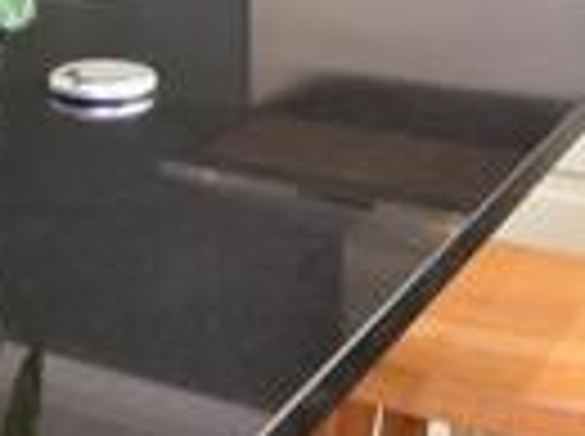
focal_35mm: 73
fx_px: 1231
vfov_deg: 16.9
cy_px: -330
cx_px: 153
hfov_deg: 26.4
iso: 400
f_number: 5.6
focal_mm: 10
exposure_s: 1/20
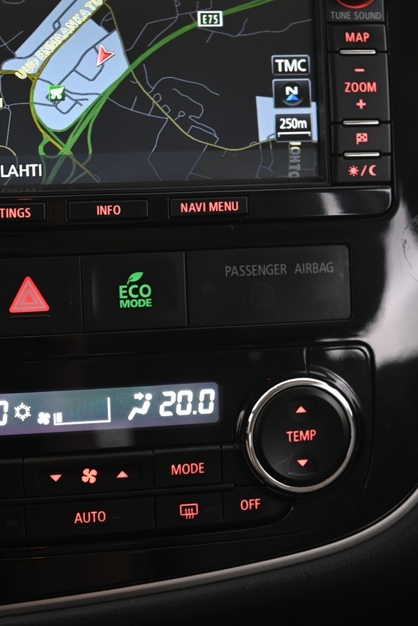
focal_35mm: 68
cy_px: 278
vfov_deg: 29.6
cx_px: 83
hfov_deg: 19.8
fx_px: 1184
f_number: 4
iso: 2000
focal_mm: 35
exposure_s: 1/20
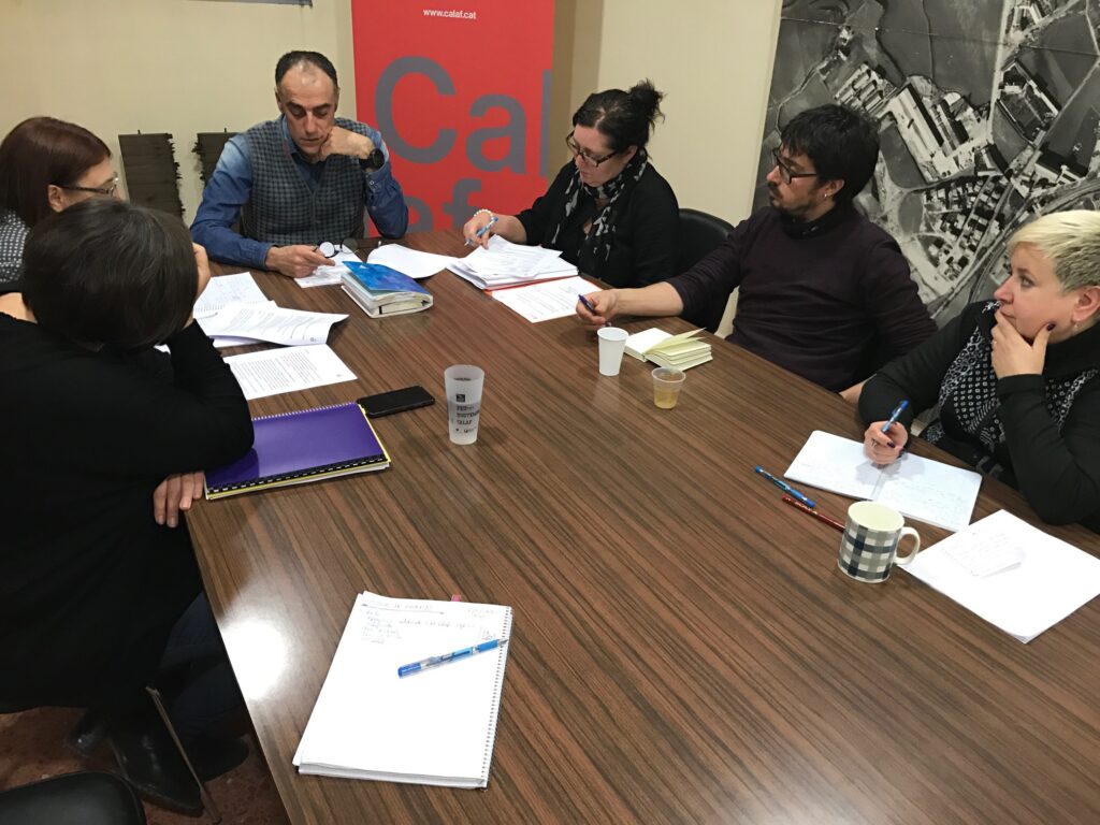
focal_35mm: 28
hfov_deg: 63.4
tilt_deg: -27.7
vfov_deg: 49.7
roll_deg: -3.8
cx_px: 550
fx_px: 890
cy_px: 412
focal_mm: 3.99
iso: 80
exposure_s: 1/17
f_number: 1.8
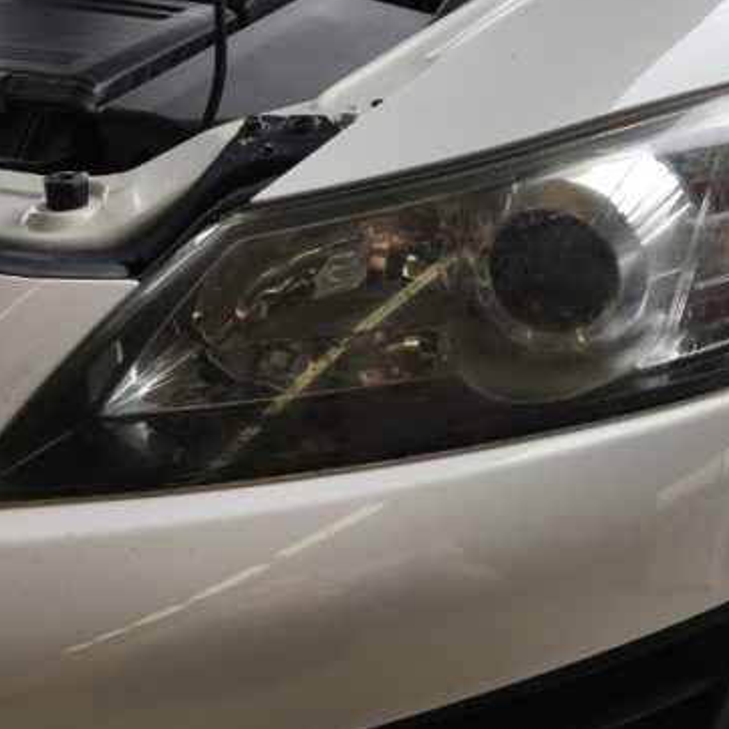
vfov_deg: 42.8
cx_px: 421
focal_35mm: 39
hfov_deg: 42.7
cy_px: 319
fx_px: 929
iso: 25
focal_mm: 4.15
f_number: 2.2
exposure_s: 1/411
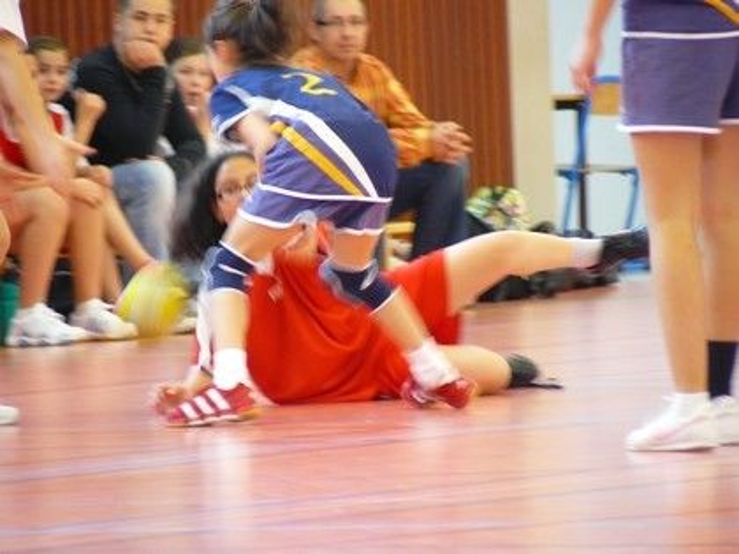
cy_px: 277
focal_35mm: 432
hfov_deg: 4.6
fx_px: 9223
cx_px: 370
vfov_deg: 3.4
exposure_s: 1/25
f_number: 3.3
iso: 200
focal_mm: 72
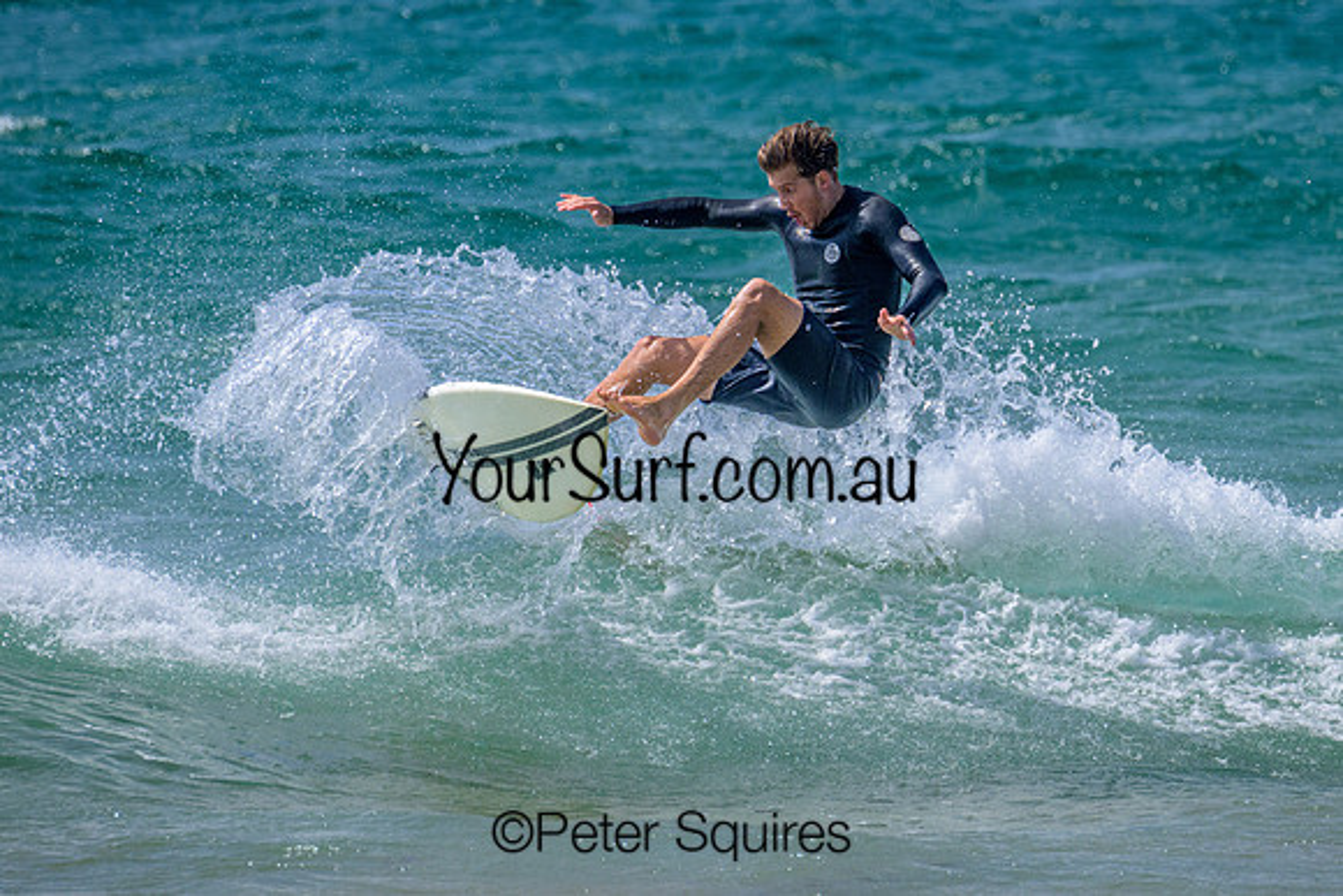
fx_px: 27389
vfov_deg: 1.9
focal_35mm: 734
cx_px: 751
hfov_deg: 2.8
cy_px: 456
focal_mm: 600
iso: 900
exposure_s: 1/2000
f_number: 11
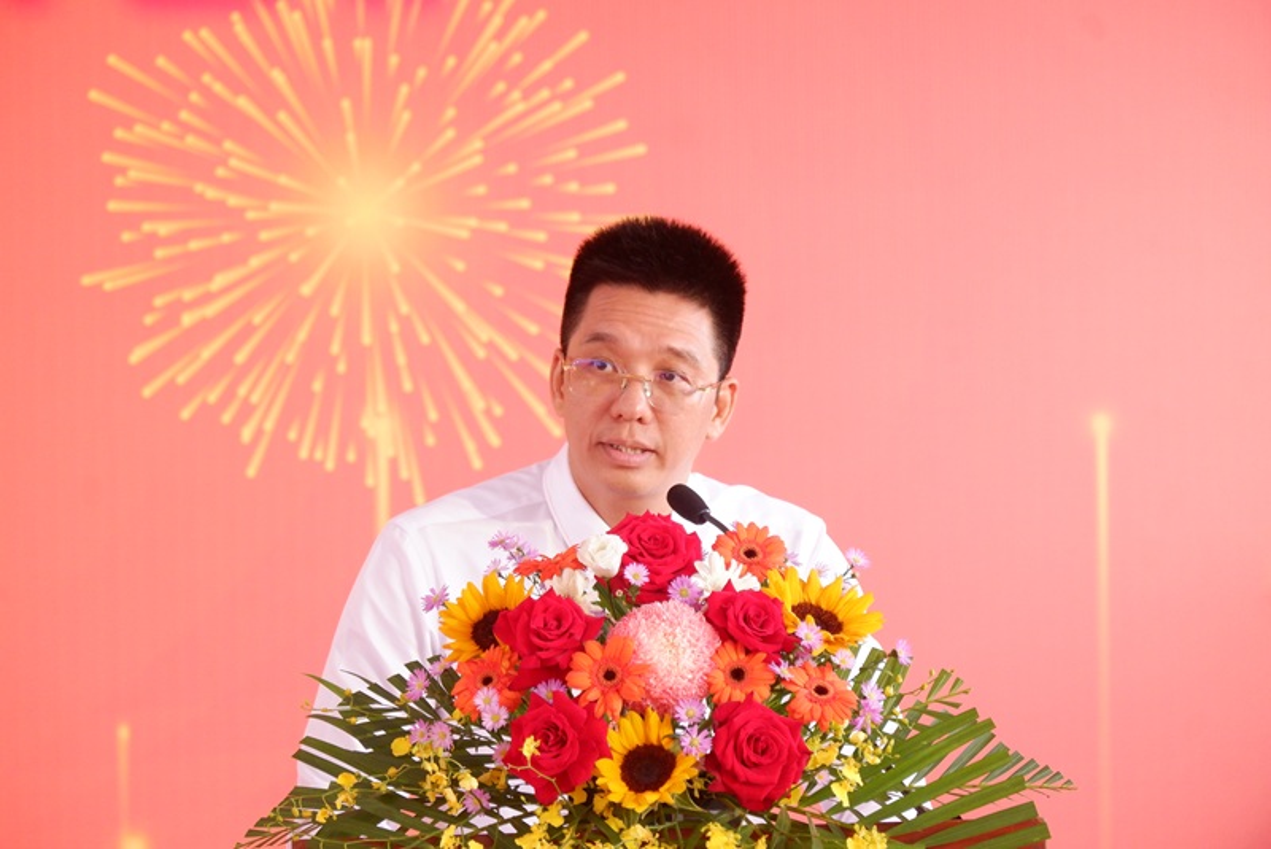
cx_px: 636
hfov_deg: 6.7
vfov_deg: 4.5
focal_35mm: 306
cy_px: 424
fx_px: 10807
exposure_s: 1/300
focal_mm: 204.6
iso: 2000
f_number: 6.7
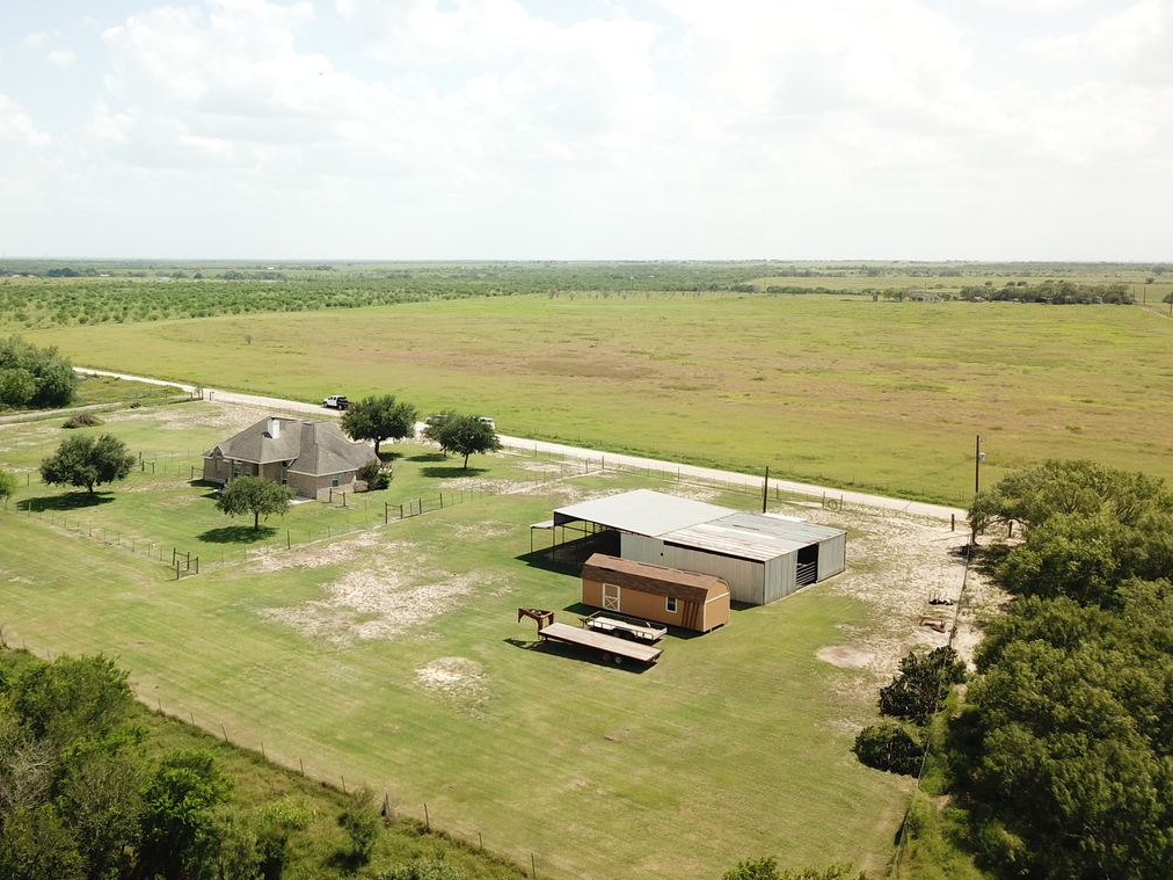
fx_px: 1254
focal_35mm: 37
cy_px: 333
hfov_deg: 48.9
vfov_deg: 38.4
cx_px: 355
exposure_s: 1/1078
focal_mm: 4.73
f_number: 2.2
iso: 100
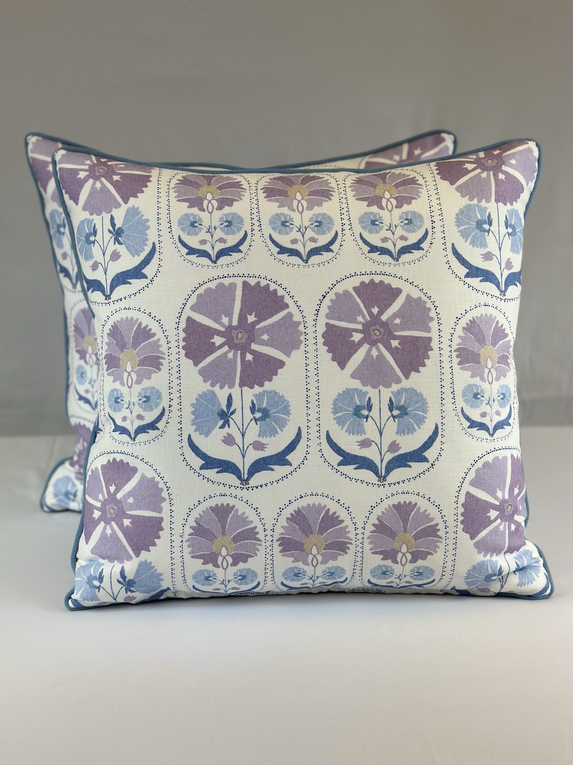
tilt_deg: -14.6
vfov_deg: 39.7
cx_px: 286
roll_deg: +0.1
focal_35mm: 48
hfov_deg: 30.3
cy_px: 382
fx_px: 1059
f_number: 1.78
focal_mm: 6.86
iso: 80
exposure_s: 1/269
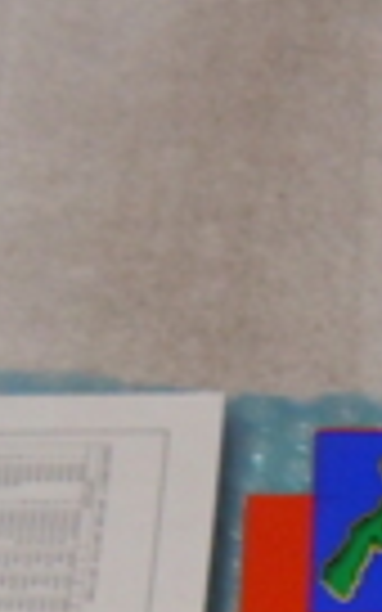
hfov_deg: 9.3
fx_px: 2332
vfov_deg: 14.0
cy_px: 900
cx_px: 422
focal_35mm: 140
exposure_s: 1/30
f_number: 3.5
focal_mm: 5.4
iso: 400
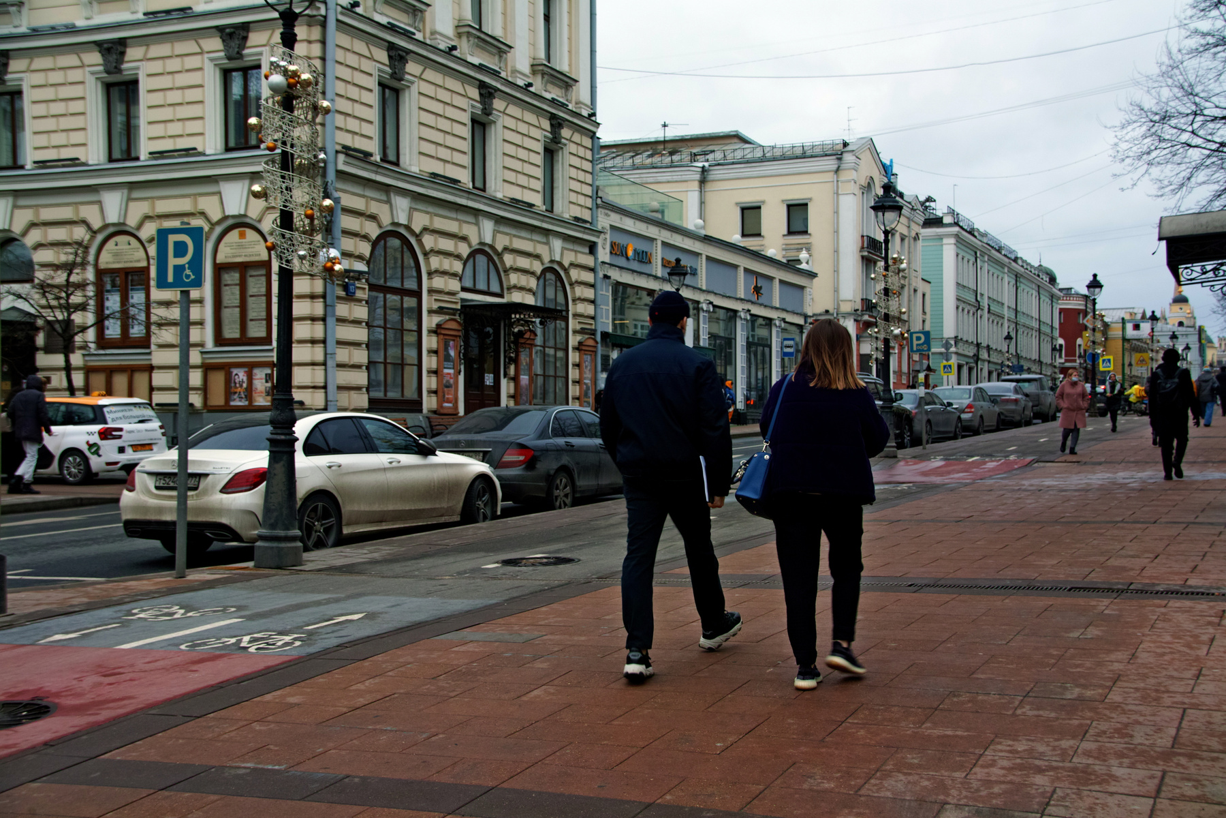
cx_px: 613
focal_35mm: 44
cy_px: 409
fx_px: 1481
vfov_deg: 30.8
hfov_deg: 45.0
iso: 100
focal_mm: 29
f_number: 5
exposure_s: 1/60
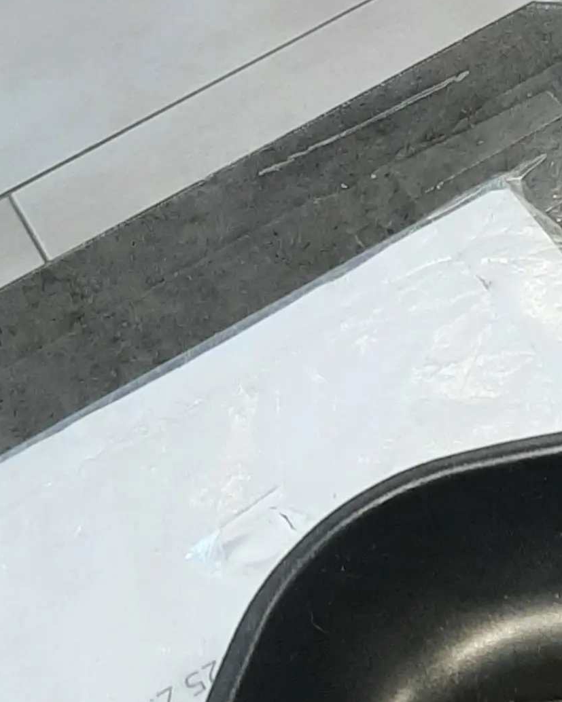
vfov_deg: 18.9
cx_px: 862
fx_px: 2059
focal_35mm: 99
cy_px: 699
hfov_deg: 14.4
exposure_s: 1/50
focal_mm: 3.93
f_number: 1.7
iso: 80
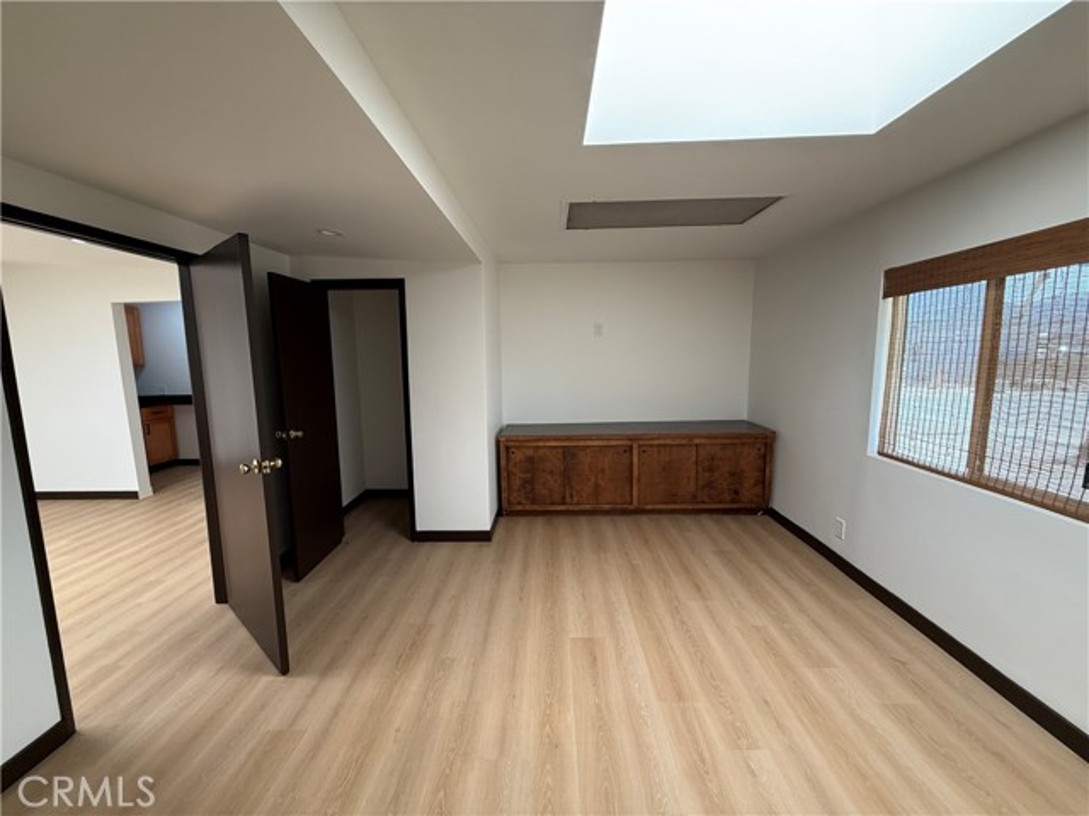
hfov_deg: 102.1
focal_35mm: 14
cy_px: 408
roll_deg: +0.8
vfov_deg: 85.7
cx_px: 544
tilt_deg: -7.2
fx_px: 440
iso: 160
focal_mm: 2.22
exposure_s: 1/99
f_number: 2.2
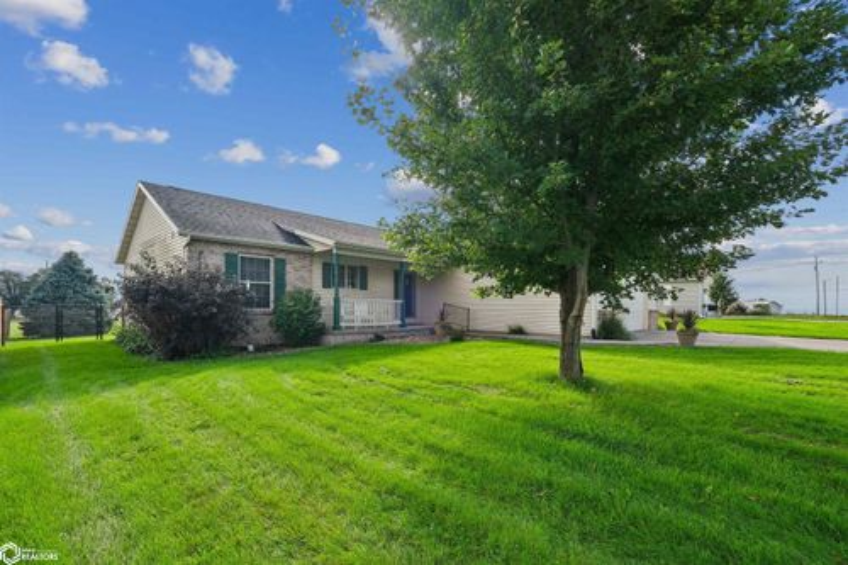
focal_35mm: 15
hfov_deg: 100.4
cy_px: 282
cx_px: 424
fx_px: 353
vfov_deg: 77.3
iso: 640
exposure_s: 1/320
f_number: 9
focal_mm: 10
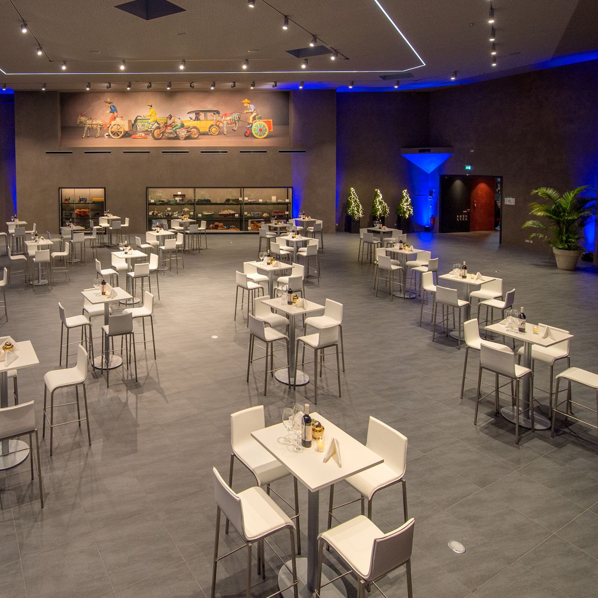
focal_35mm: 21
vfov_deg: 72.1
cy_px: 298
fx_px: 410
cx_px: 184
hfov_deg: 69.4
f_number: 5.6
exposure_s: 1/60
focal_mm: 16
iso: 1250
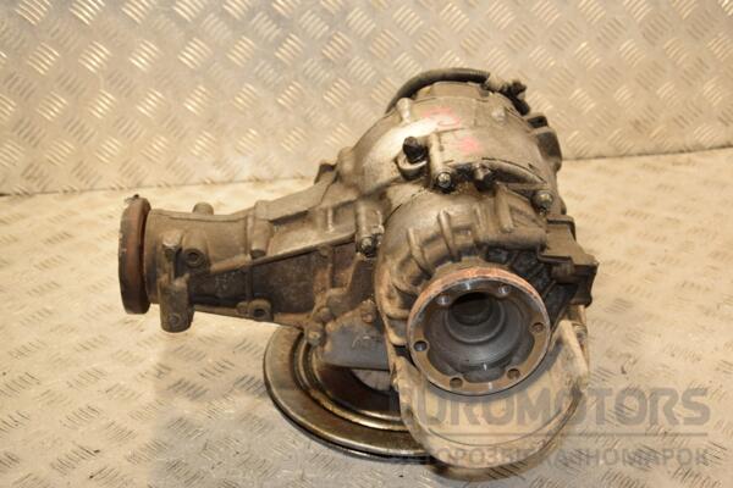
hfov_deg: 37.9
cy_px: 244
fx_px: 1069
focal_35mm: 52
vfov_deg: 25.8
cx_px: 366
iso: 800
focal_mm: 35
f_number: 5
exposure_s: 1/200
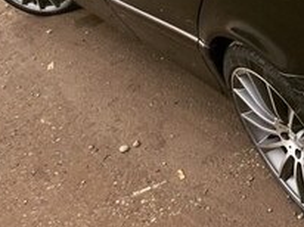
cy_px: -81
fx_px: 816
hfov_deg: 19.1
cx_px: 421
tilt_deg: -21.7
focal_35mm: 93
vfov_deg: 15.0
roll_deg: +19.5
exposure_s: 1/217
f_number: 2.2
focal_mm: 4.15
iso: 32
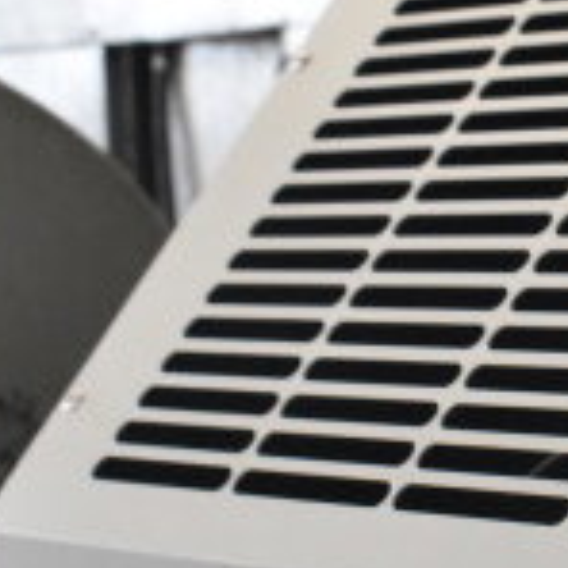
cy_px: 413
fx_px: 2729
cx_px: 933
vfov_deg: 11.9
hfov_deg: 11.3
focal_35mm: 147
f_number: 8
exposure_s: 1/250
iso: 6400
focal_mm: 28
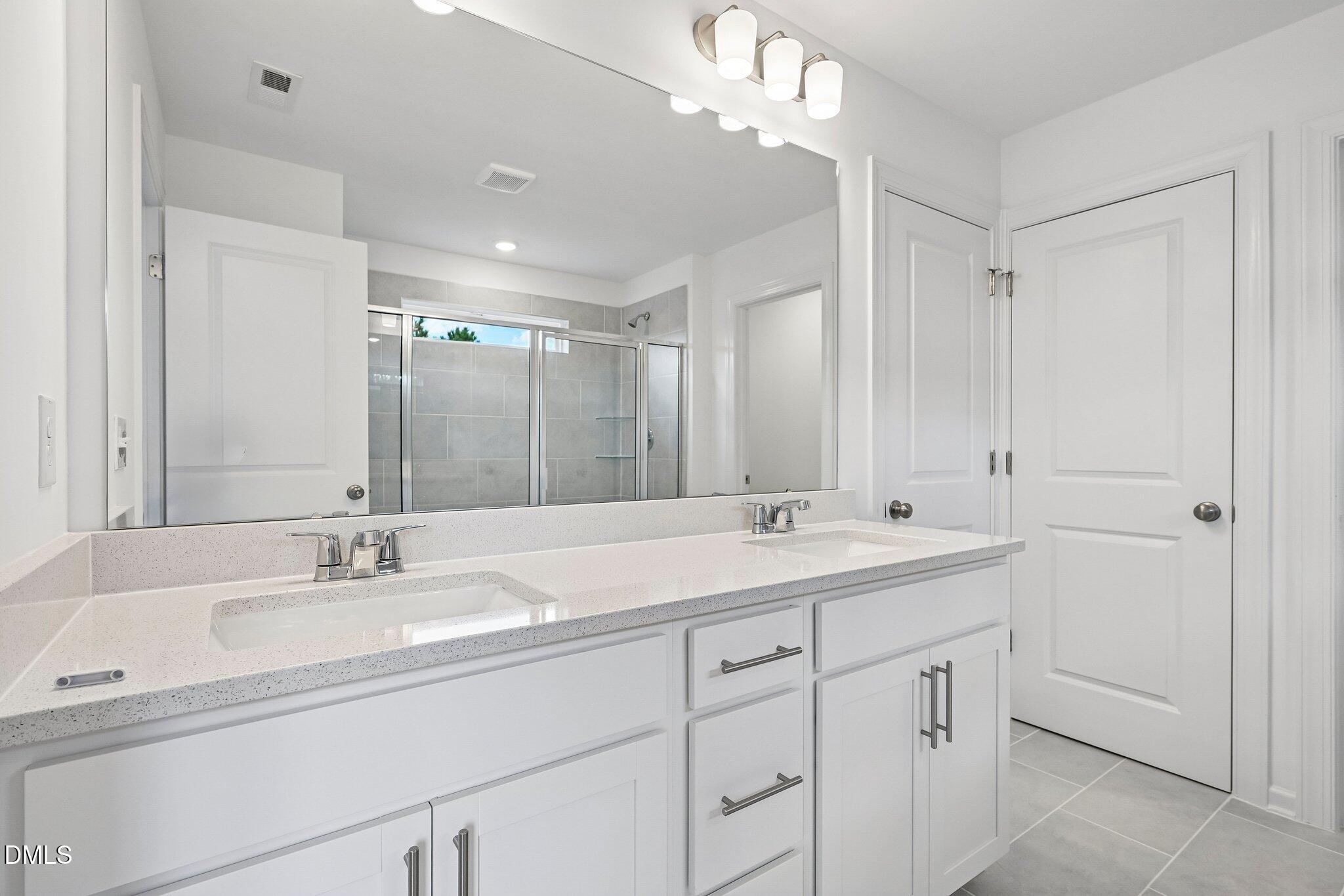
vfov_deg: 70.4
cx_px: 672
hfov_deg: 93.3
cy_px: 448
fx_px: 635
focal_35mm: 17
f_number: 8
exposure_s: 1/20
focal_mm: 17
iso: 100
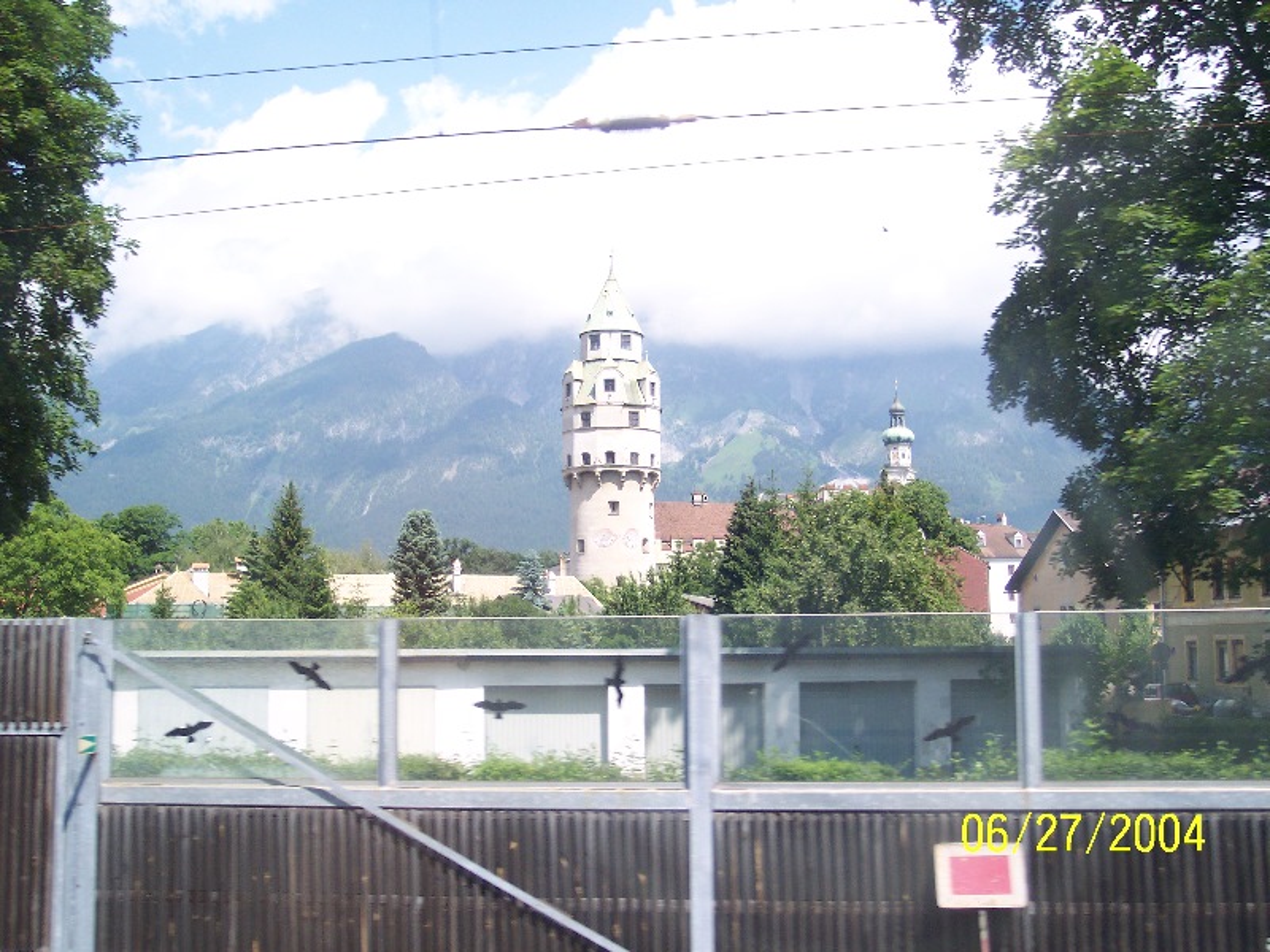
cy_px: 476
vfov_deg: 37.7
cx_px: 635
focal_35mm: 38
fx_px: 1394
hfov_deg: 49.0
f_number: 2.8
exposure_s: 1/350
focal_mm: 8
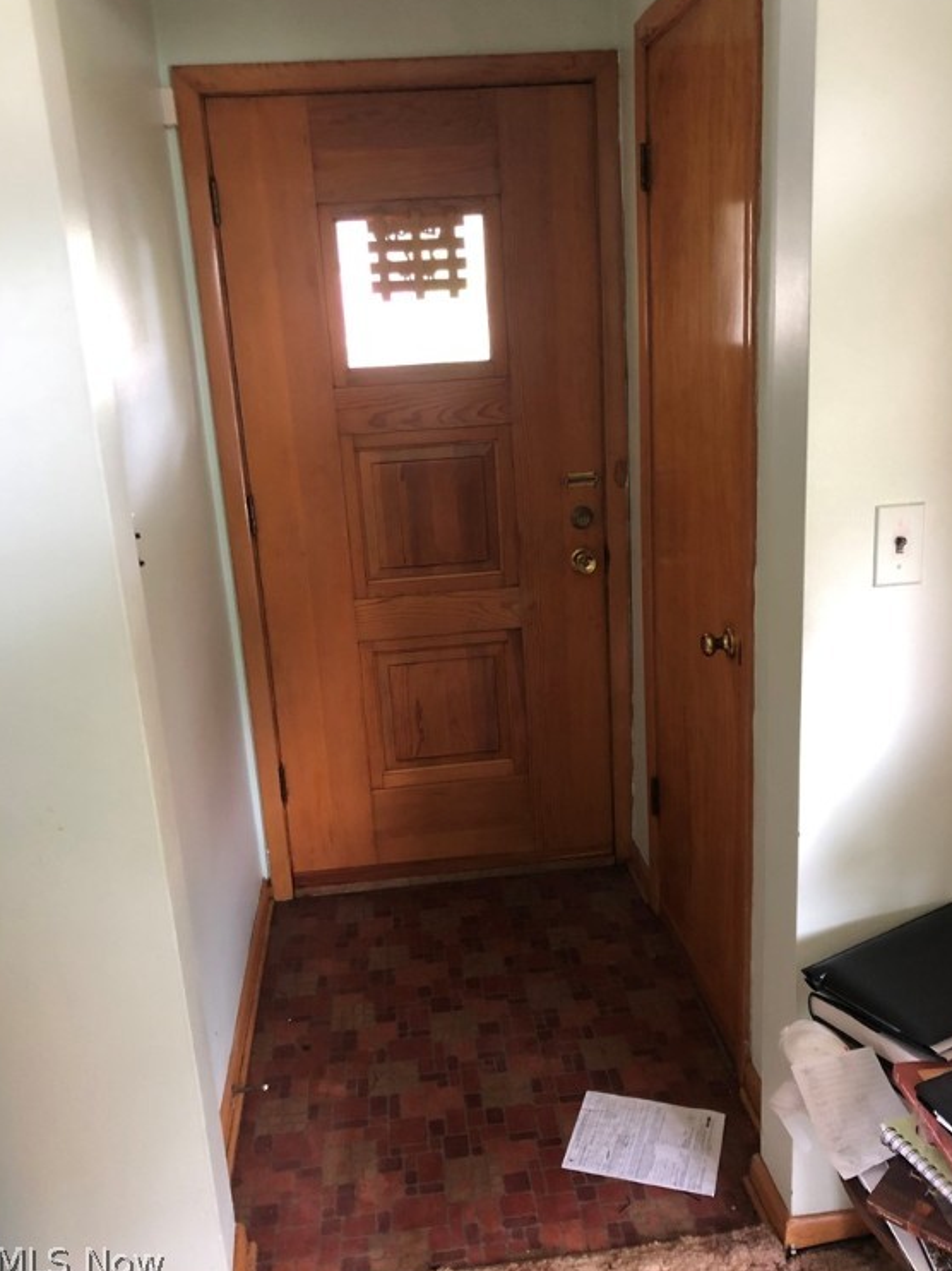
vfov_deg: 61.7
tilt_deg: -15.1
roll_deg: +3.4
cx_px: 478
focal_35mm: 29
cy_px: 632
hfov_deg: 48.2
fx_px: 1064
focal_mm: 3.99
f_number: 1.8
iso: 100
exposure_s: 1/8
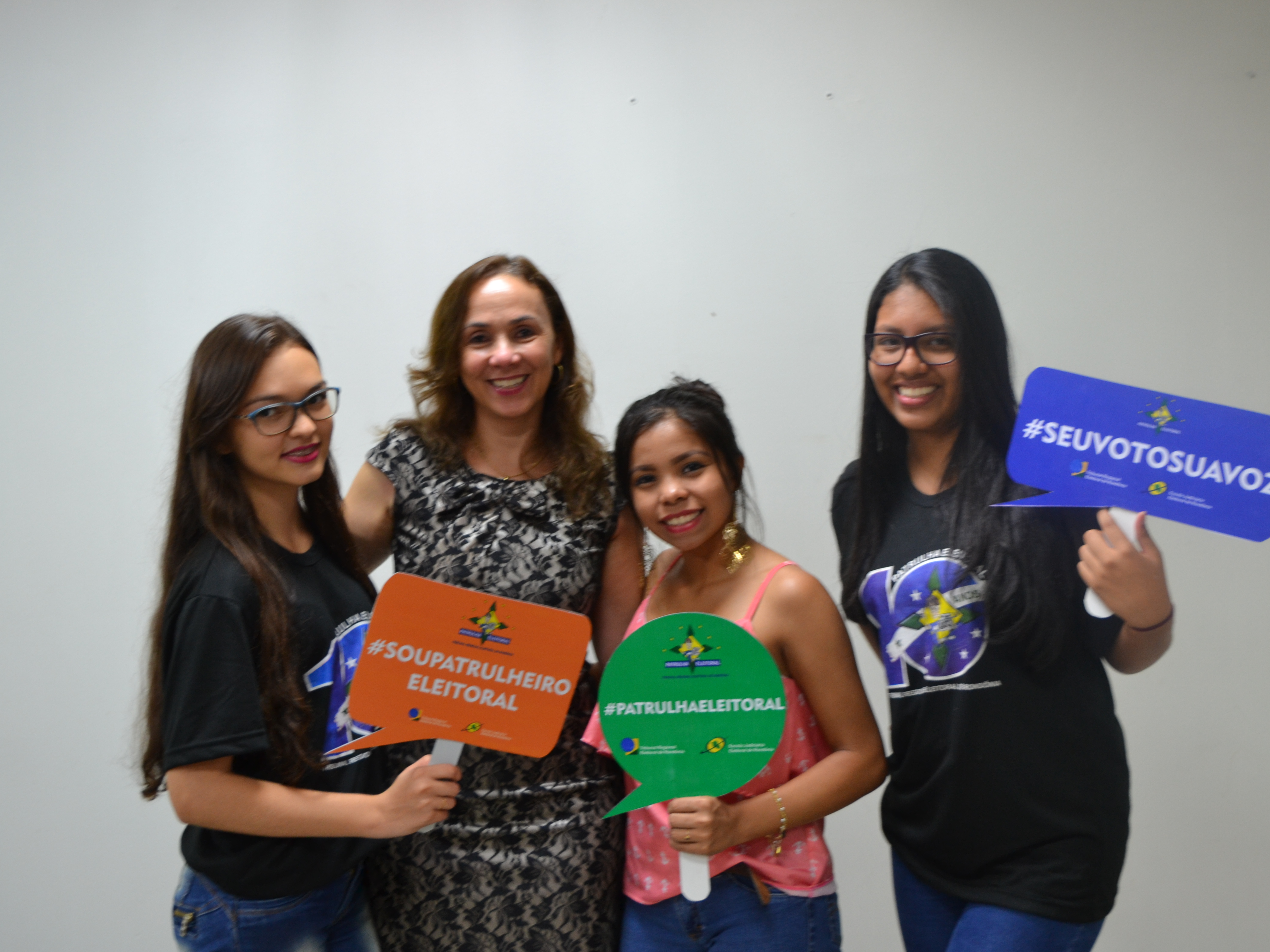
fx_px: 1634
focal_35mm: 45
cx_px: 696
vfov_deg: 32.5
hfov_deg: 42.4
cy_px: 469
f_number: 4
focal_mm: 27
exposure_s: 1/20
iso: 400
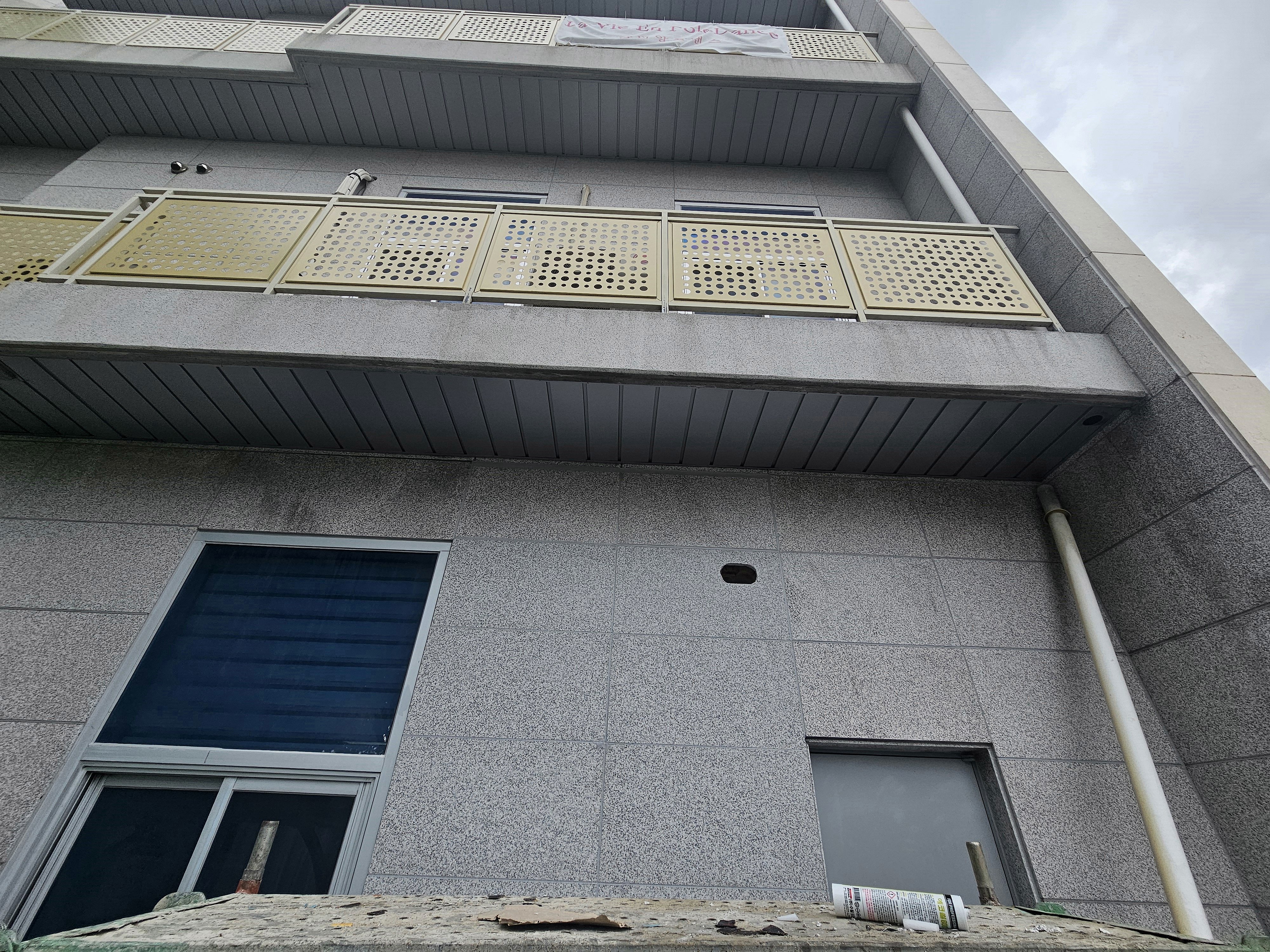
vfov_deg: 89.9
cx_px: 635
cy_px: 476
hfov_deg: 106.2
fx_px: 477
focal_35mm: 13
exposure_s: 1/960
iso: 50
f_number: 2.2
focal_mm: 2.2
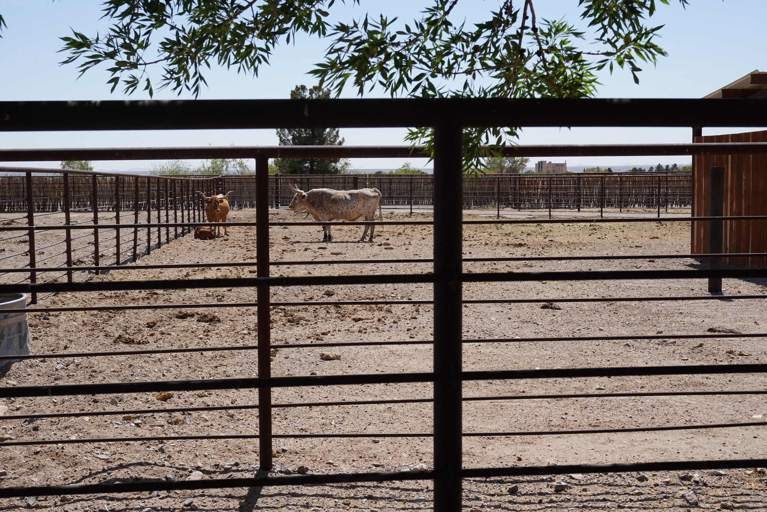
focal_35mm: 60
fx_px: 1278
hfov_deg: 33.4
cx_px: 384
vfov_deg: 22.6
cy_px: 256
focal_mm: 60
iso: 100
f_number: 14
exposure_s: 1/100
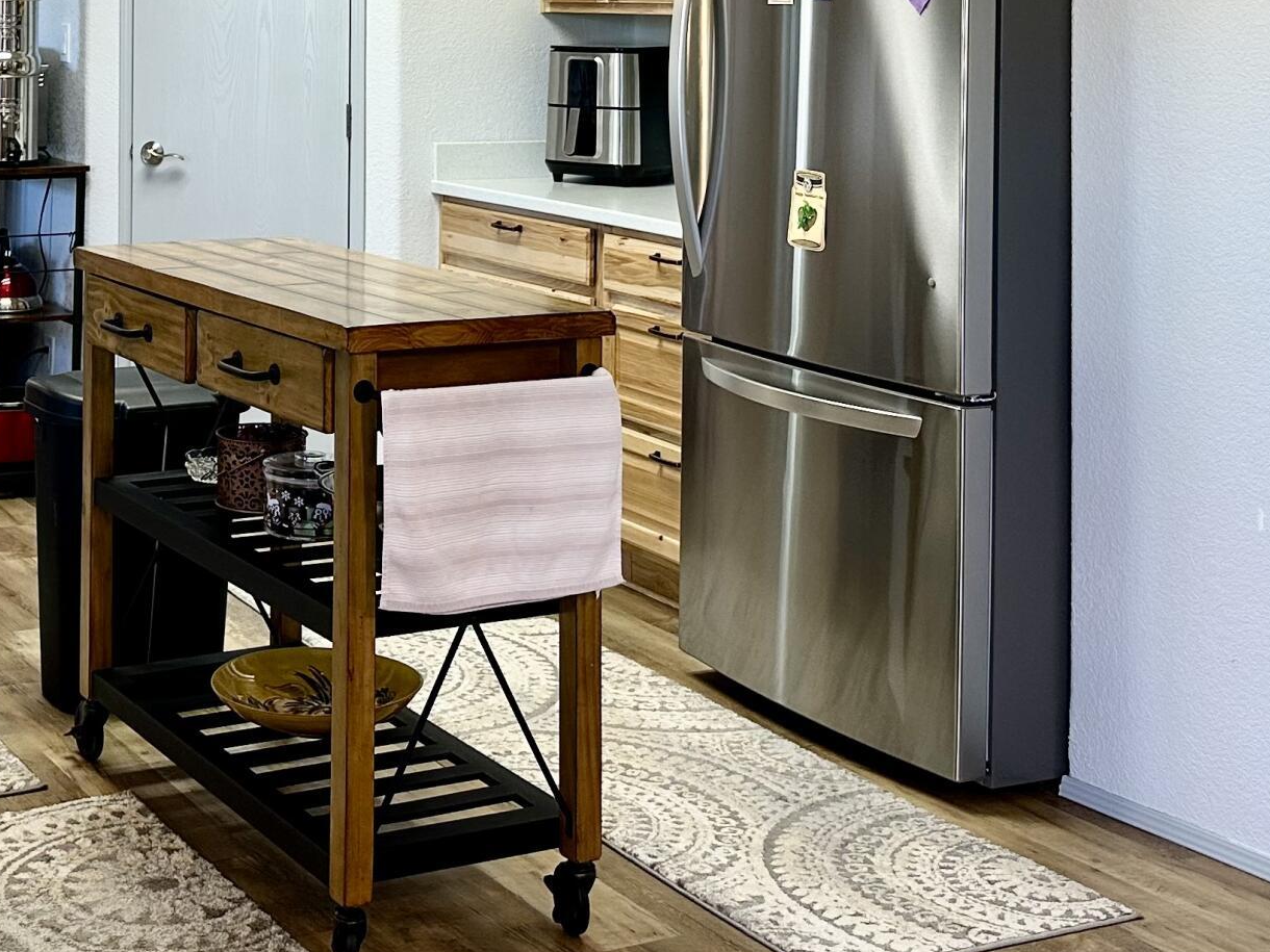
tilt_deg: +0.0
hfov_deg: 32.0
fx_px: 2165
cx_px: 282
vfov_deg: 23.6
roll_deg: -0.8
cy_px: -32
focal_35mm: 59
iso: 160
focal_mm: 6.86
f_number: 1.78
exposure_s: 1/60
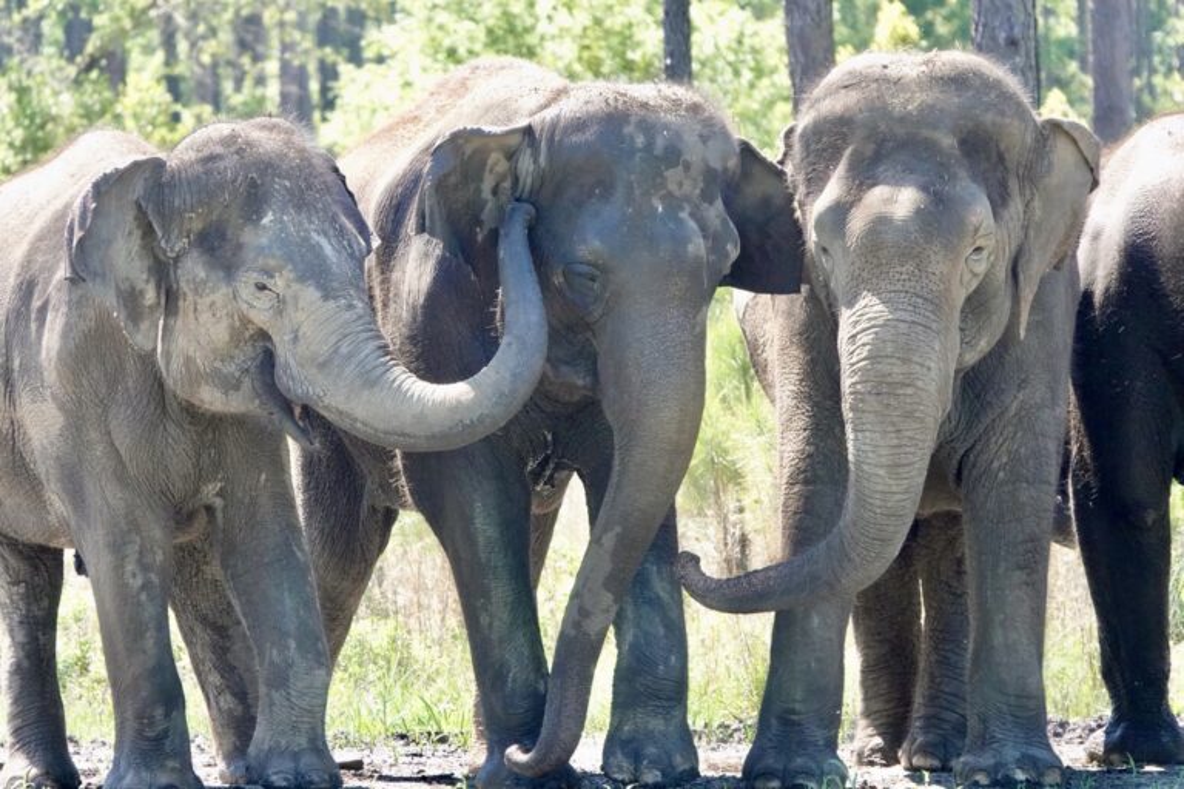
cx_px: 592
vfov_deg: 2.6
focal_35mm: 526
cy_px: 394
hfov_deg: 3.9
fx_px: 17298
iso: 1250
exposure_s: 1/1000
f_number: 4
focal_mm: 192.73
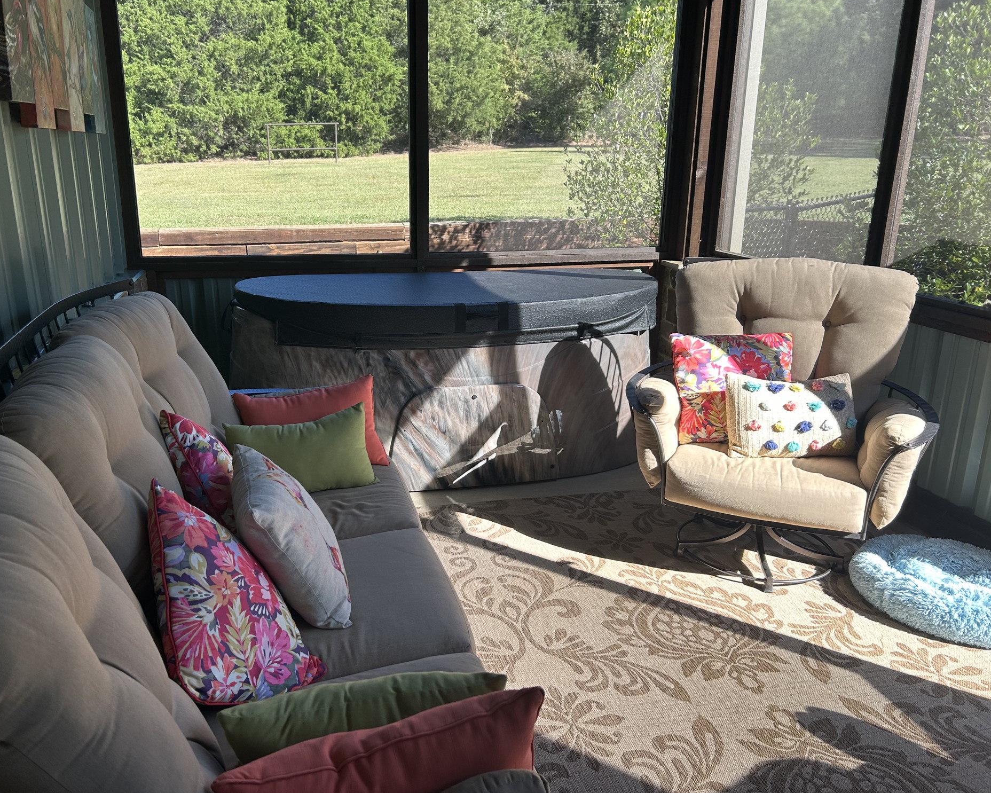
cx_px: 449
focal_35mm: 28
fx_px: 821
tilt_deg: -17.0
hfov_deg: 62.1
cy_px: 404
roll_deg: +0.3
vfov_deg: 51.5
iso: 50
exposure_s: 1/355
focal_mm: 5.7
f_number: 1.5
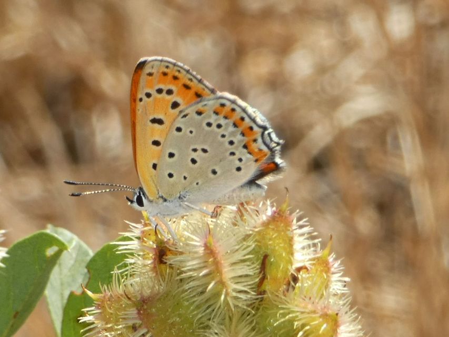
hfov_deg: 7.0
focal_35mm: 282
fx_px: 3658
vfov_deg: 5.3
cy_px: 168
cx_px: 224
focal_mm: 50.6
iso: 80
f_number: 5.5
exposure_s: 1/100
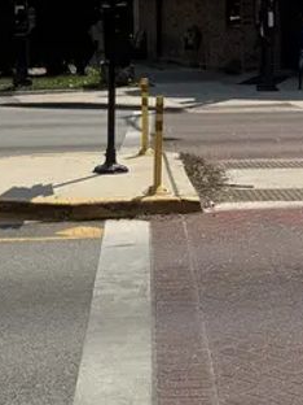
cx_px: 240
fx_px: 1225
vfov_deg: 18.5
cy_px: 66
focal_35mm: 105
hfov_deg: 14.0
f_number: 1.78
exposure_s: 1/9091
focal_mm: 6.76
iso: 80
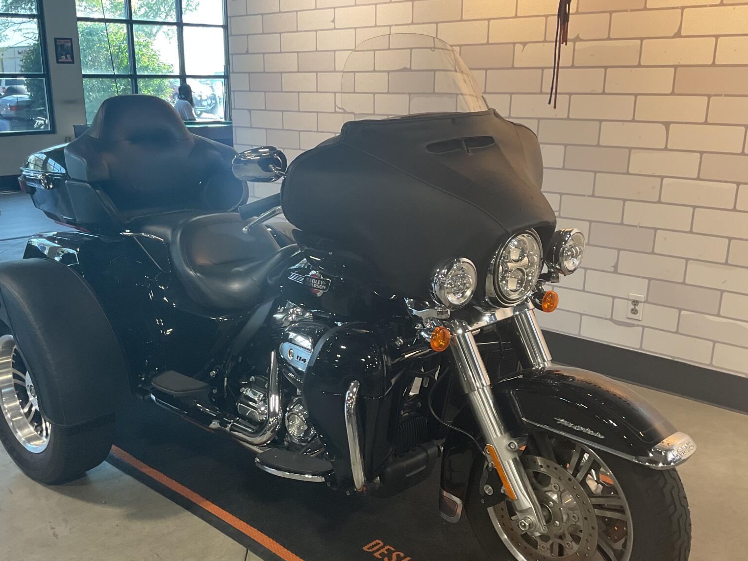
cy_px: 352
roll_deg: +1.0
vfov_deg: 37.5
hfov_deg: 48.9
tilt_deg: -18.8
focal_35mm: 38
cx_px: 344
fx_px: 821
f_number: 1.8
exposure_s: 1/60
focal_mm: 3
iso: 80
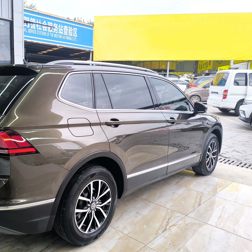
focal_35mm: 29
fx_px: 239
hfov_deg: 54.1
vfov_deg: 55.6
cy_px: 127
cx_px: 77
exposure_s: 1/100
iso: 100
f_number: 1.65
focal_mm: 6.14
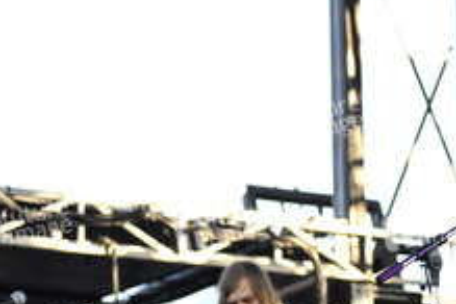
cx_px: 462
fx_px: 1824
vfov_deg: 9.5
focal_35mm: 144
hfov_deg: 14.0
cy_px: 279
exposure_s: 1/1250
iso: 1000
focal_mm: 70
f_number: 3.5
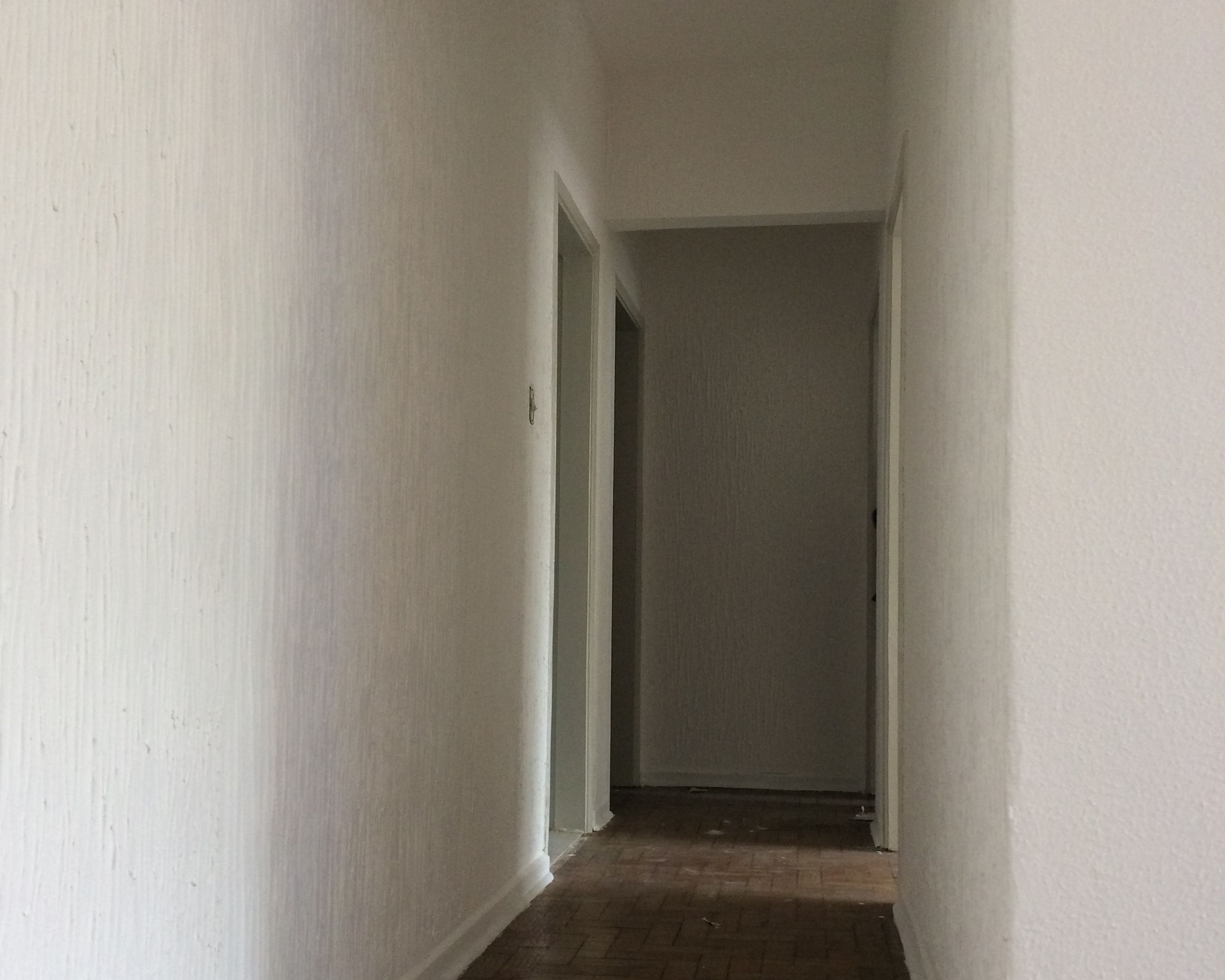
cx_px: 615
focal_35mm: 38
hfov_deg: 47.9
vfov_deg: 39.1
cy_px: 562
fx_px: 1378
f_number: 2.2
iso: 200
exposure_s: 1/30
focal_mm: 4.15
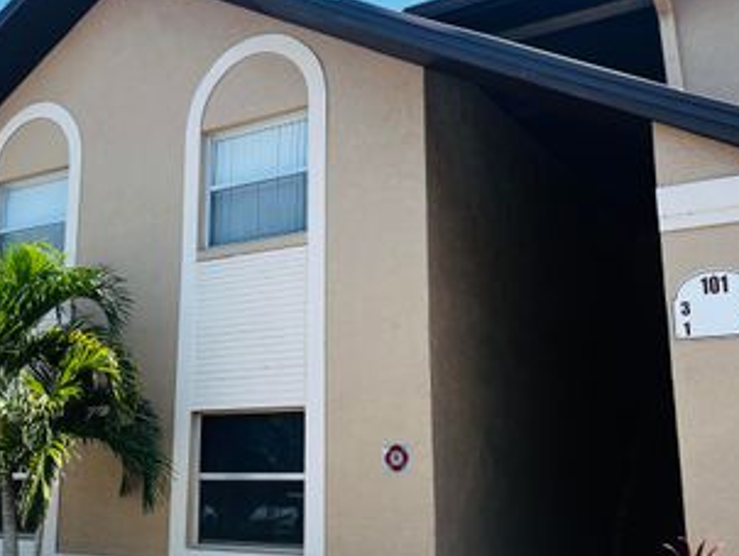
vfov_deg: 33.6
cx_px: 289
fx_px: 919
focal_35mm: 43
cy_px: 271
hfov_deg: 43.6
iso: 50
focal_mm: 5.1
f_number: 1.6
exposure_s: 1/1404
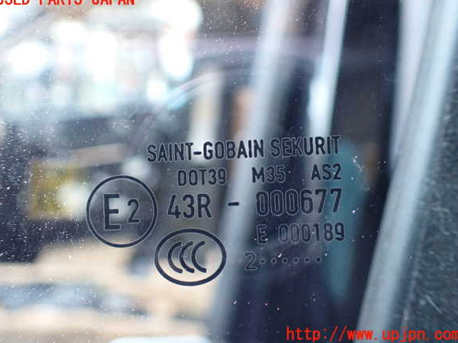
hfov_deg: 58.4
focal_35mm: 31
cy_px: 167
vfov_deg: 45.4
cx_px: 228
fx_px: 410
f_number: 2.3
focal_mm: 5.4
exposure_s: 1/125
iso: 200
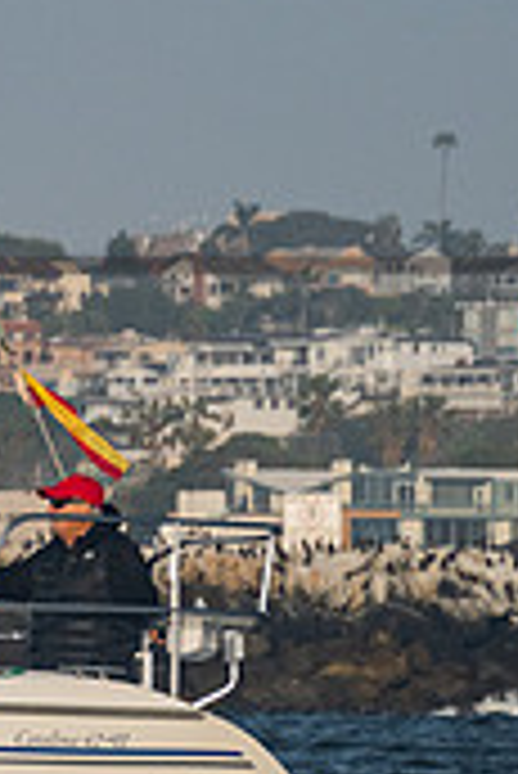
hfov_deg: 1.5
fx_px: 19621
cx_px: -587
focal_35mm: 911
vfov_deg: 2.3
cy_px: 122
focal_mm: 200
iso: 400
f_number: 6.3
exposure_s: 1/1600
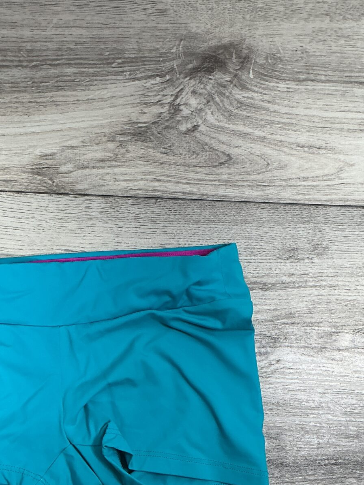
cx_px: 150
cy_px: 285
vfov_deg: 31.1
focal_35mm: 62
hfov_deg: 23.6
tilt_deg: -83.3
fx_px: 869
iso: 40
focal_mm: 3
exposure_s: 1/50
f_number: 1.8
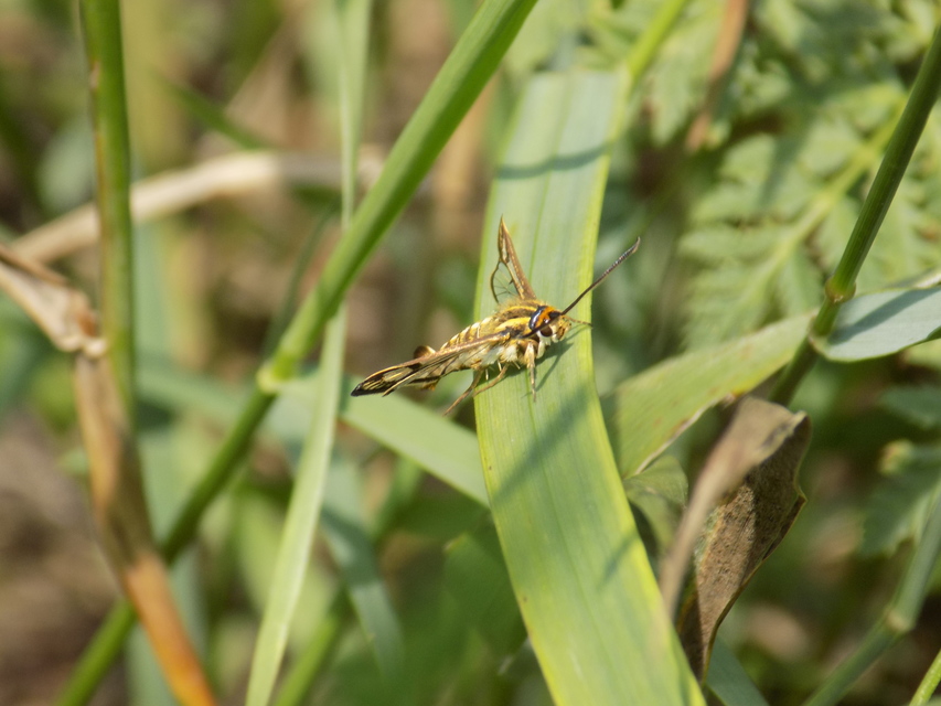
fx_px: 5166
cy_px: 353
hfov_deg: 10.4
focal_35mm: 190
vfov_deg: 7.8
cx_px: 470
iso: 80
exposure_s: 1/160
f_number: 5.4
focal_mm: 33.7
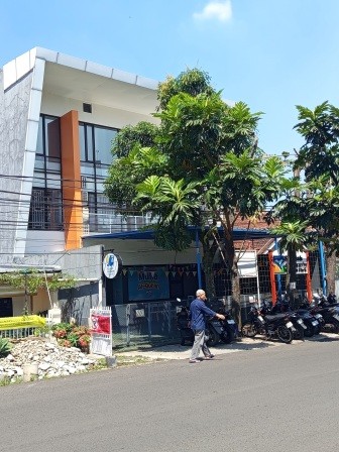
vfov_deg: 49.0
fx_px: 496
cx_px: 170
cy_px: 226
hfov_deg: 37.7
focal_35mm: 38
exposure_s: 1/455
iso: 51
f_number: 1.7
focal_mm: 5.24
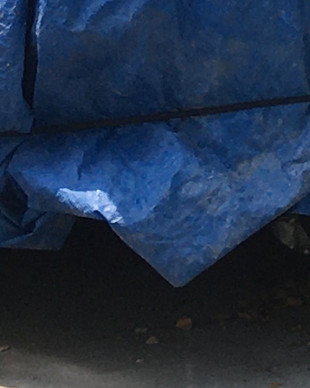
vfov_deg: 7.6
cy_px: -472
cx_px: 1062
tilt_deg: +1.2
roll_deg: +0.0
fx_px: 2778
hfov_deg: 5.8
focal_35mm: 242
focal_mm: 4.15
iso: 25
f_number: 2.2
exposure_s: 1/1115
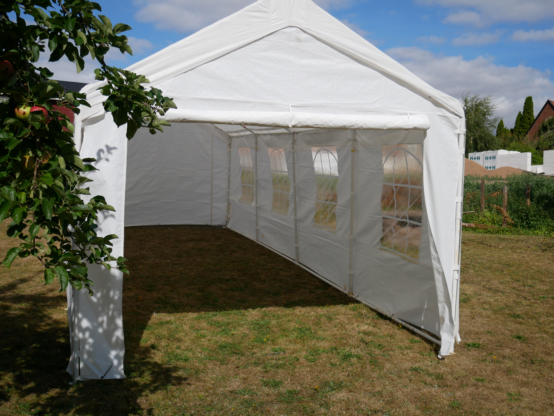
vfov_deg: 36.0
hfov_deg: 46.8
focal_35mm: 40
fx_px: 640
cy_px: 208
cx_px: 277
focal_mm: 20
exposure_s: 1/2000
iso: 200
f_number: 4.6
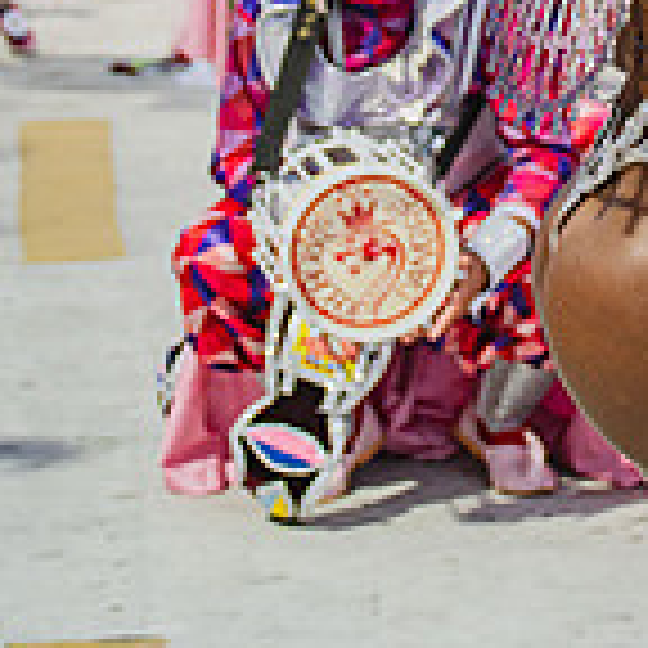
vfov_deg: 9.3
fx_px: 3939
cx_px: 664
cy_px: -171
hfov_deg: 9.3
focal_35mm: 186
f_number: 4.5
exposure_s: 1/250
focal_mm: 70
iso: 800
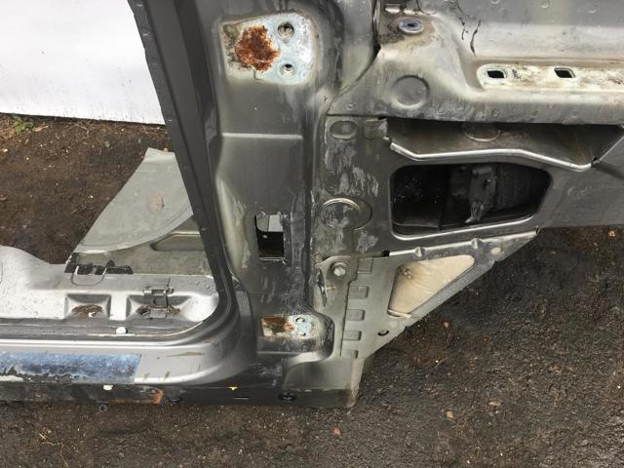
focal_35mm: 29
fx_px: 523
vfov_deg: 48.2
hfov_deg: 61.7
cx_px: 312
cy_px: 234
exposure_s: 1/132
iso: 25
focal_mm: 4.15
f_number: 2.2
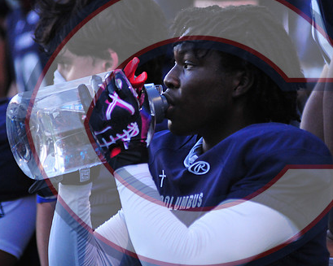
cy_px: 123
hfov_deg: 4.8
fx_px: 3931
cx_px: 195
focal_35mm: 399
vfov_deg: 3.9
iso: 1600
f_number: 2.8
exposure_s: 1/500
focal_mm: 200
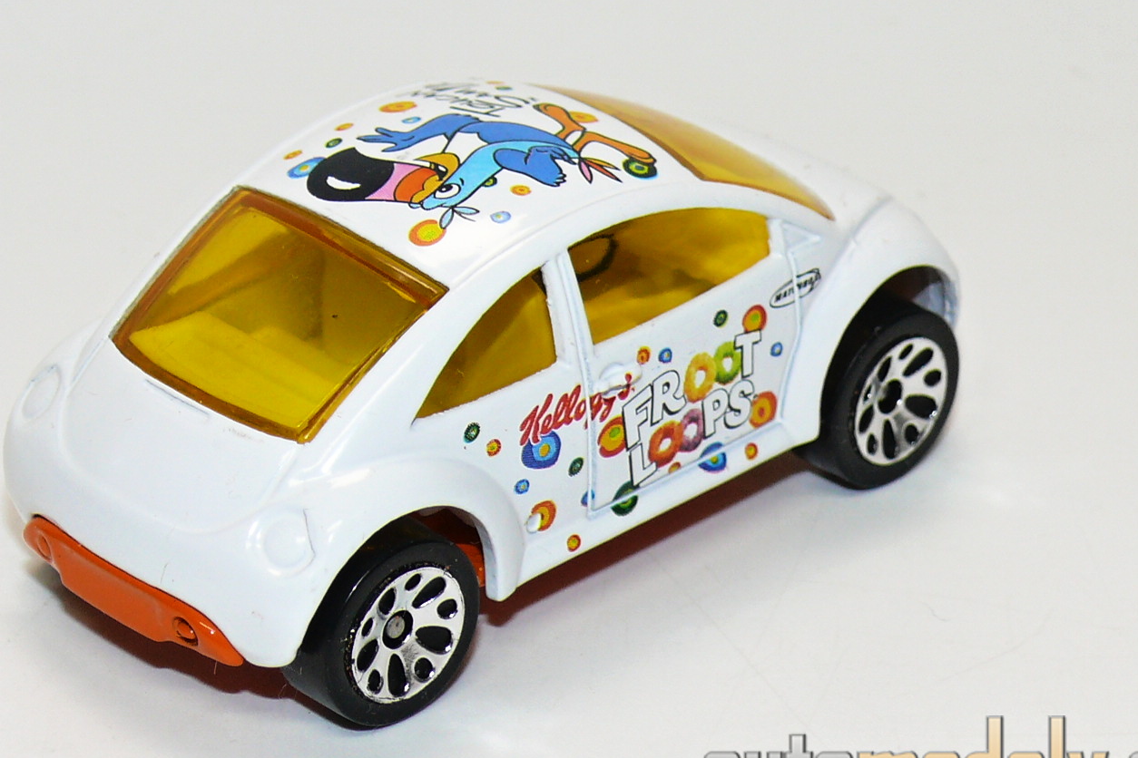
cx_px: 494
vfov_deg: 9.4
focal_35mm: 146
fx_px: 4615
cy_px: 311
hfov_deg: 14.1
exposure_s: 1/30
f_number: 4
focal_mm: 13.9
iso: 100
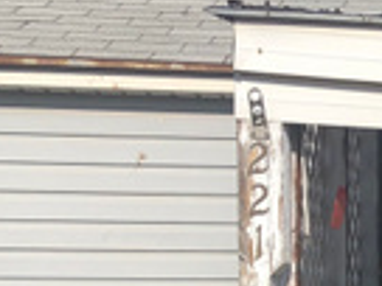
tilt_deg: -3.9
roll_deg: -0.3
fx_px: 1457
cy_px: 365
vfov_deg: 11.0
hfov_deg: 12.5
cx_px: 840
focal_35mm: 132
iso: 20
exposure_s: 1/2404
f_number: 1.8
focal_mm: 4
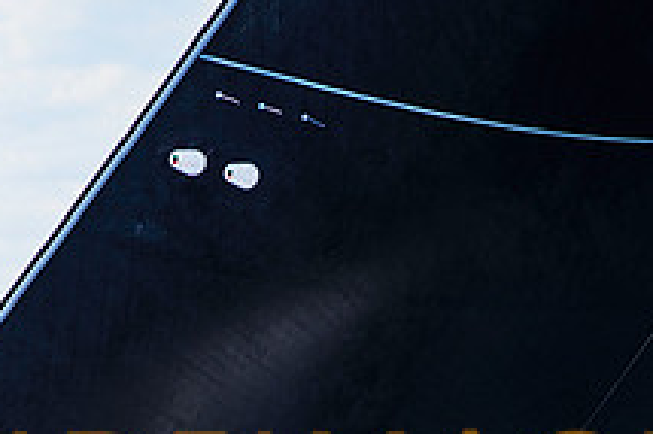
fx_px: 9769
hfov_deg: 3.8
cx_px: 276
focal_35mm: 539
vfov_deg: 2.5
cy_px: 455
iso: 320
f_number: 5
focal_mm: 200
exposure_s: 1/500
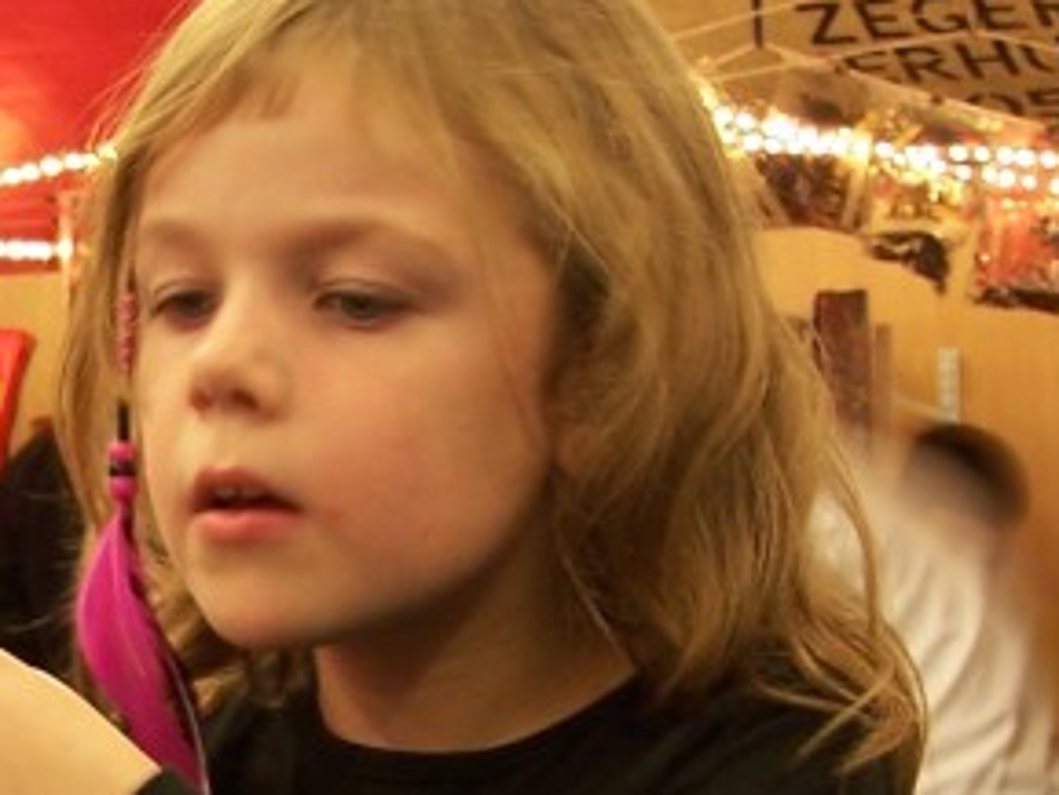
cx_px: 106
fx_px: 5203
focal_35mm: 170
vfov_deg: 8.6
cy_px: 934
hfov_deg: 11.5
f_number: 3
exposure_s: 1/2
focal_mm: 8
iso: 80
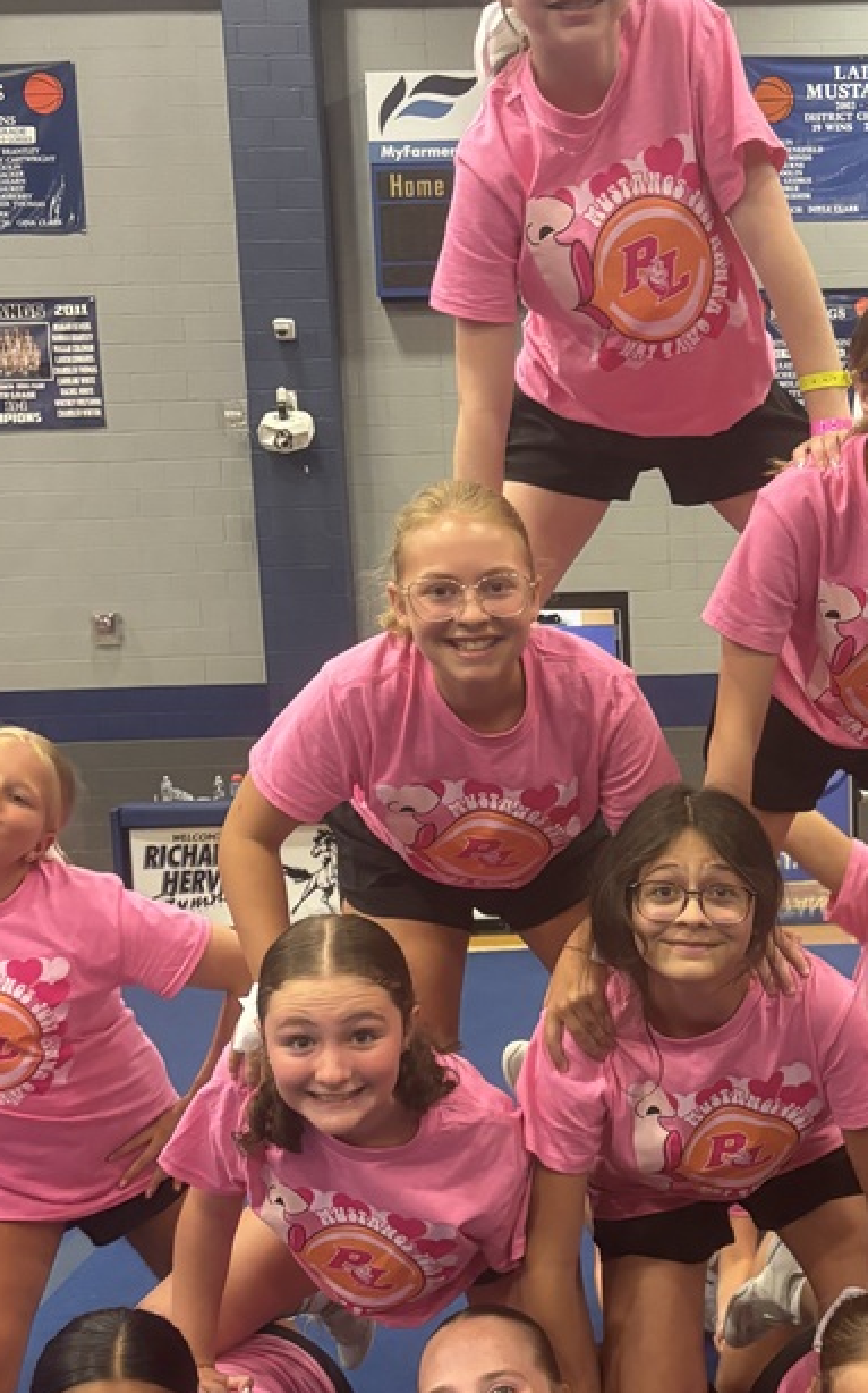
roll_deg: +1.0
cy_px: 898
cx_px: 730
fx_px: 1744
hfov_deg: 27.2
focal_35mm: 46
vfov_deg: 43.1
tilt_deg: -7.8
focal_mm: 5.96
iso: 400
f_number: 1.6
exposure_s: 1/60
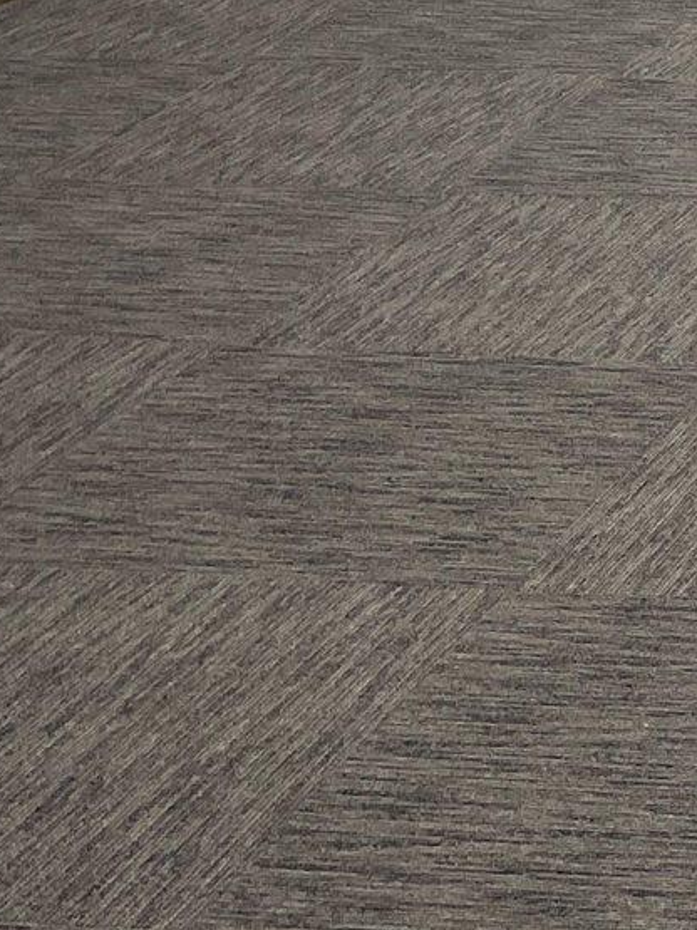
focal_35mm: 108
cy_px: -271
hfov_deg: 12.1
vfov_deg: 17.2
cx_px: 1424
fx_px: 2901
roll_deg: +1.0
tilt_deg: -7.9
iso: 125
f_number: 1.6
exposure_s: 1/120
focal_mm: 4.2
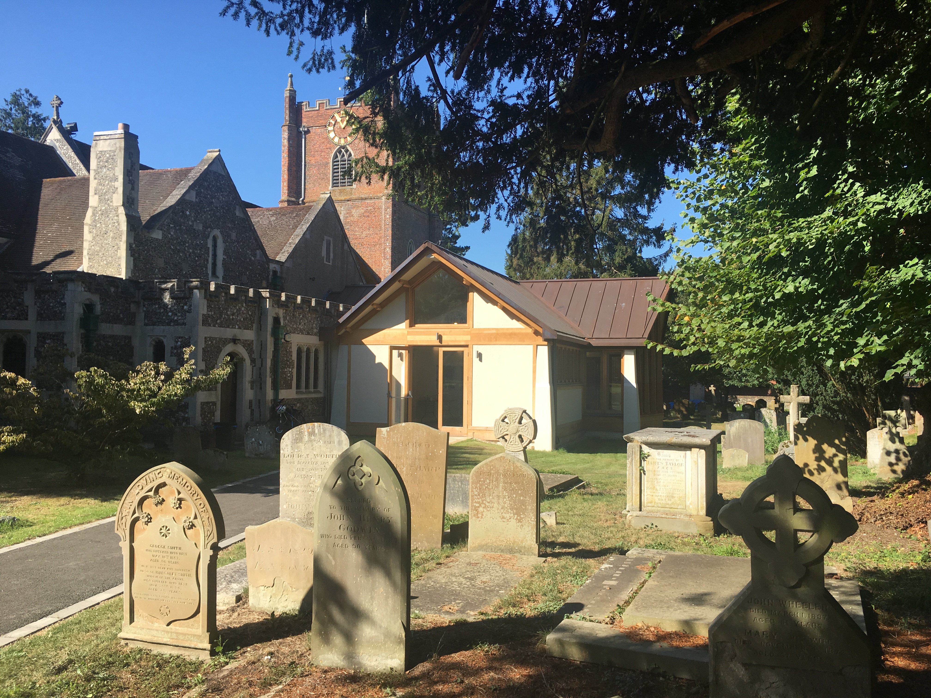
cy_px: 349
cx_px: 466
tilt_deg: +2.7
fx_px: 780
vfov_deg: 48.2
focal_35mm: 29
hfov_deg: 61.7
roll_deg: -1.3
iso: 25
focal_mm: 4.15
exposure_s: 1/894
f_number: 2.2
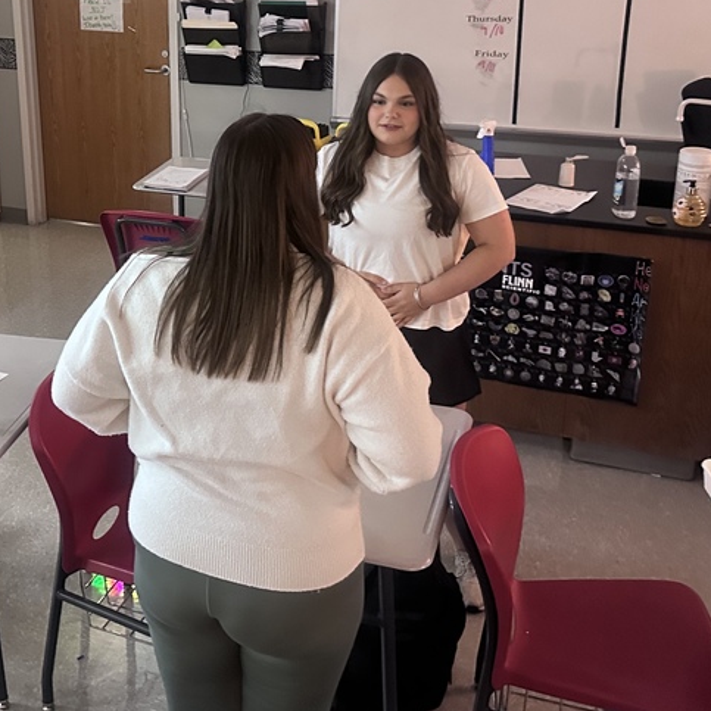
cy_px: 196
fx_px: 1046
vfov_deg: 36.8
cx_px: 156
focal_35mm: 45
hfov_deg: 36.4
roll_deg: +1.9
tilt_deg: -17.6
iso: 800
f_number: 1.78
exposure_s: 1/40
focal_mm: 6.86
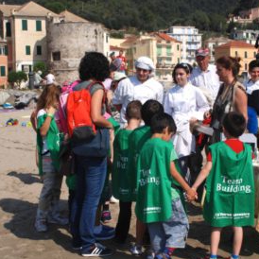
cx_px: 166
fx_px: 590
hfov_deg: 24.7
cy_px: 136
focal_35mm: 70
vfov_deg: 24.7
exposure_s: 1/320
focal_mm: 31
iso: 100
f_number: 9
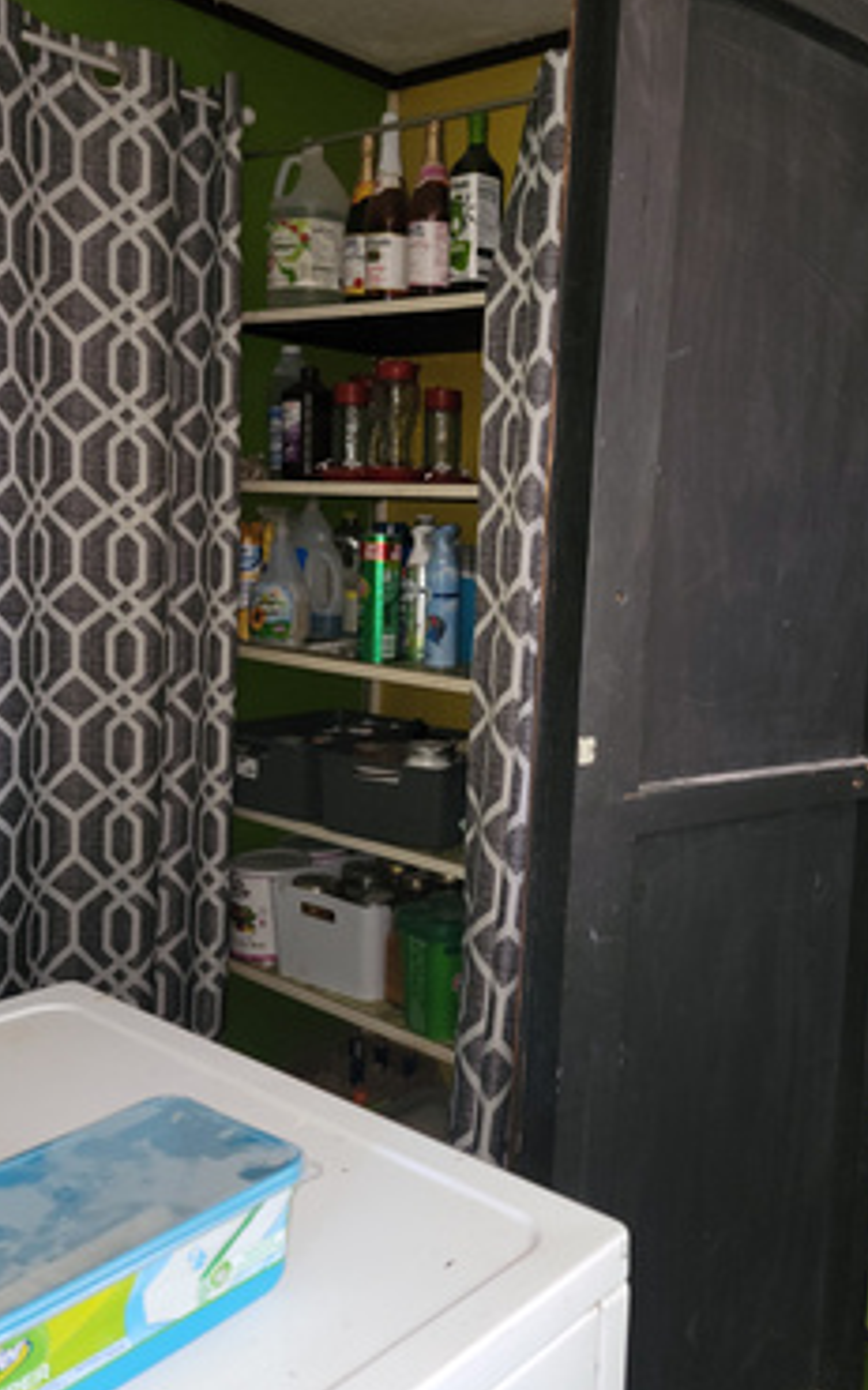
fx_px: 1250
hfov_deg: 37.9
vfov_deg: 58.1
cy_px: 642
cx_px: 579
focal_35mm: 33
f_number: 1.8
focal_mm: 6.7
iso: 100
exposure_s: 1/24
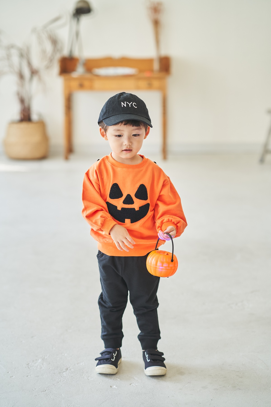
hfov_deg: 16.1
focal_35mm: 85
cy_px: 204
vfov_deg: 23.9
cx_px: 136
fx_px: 960
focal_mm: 85
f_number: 2.2
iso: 400
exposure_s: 1/200
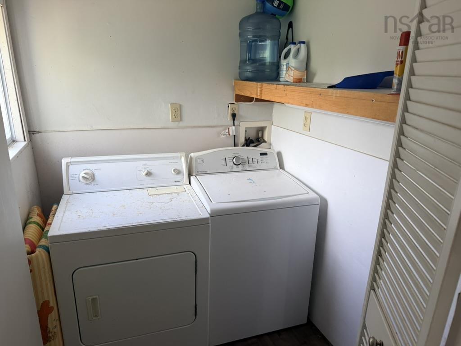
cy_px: 173
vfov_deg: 56.8
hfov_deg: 71.6
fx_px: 320
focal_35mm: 24
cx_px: 230
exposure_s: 1/121
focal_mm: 6.76
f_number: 1.78
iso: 100
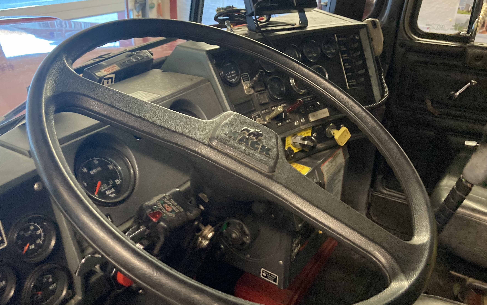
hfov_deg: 56.7
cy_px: 132
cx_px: 227
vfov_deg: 37.2
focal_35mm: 34
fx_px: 451
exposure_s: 1/30
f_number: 1.8
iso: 320
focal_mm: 3.99
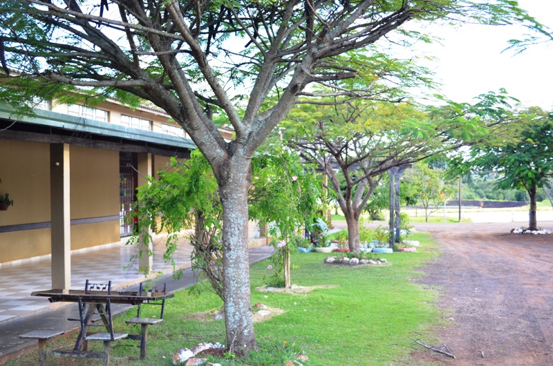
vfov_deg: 28.0
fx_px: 736
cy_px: 183
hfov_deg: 41.2
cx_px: 276
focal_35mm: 48
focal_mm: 32
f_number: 4.8
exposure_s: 1/160
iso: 500
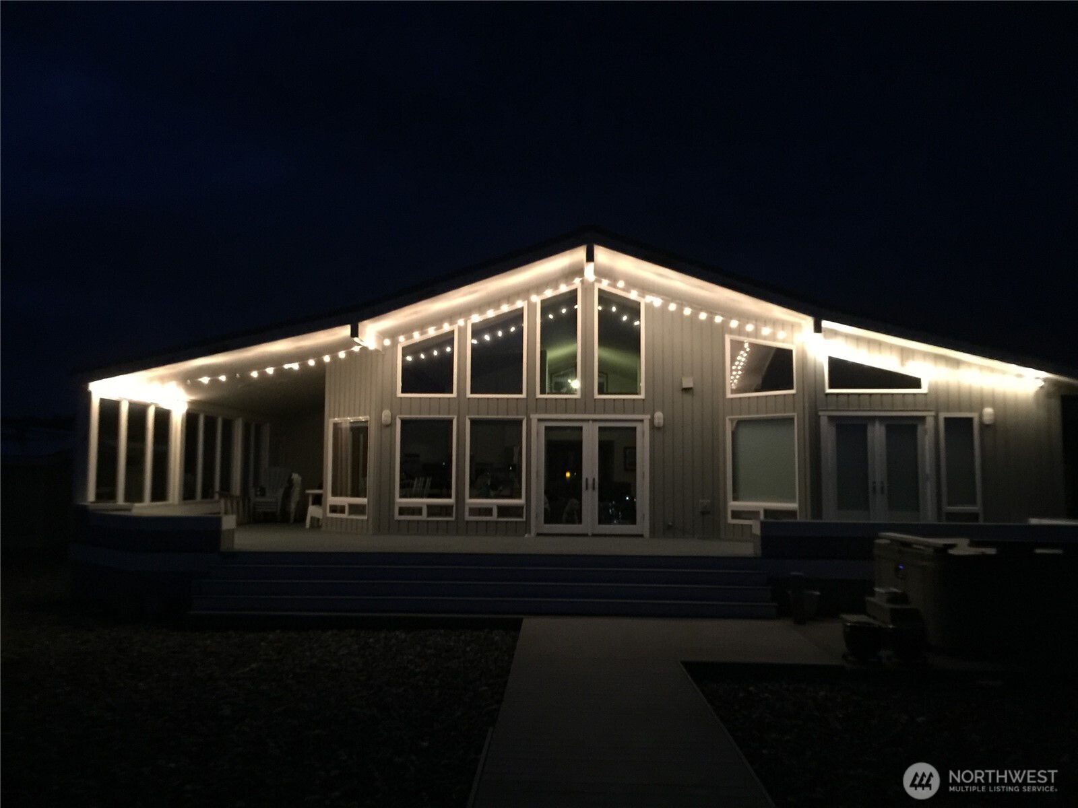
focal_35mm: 29
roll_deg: -1.2
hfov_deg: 61.7
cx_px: 539
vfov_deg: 48.2
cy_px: 404
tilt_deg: +6.3
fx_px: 903
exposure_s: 1/4
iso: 200
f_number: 2.2
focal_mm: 4.15
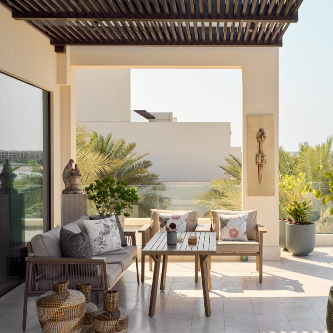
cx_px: 231
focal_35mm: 52
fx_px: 566
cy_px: 168
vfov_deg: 32.8
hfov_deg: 32.4
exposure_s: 1/160
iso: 250
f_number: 11
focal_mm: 40
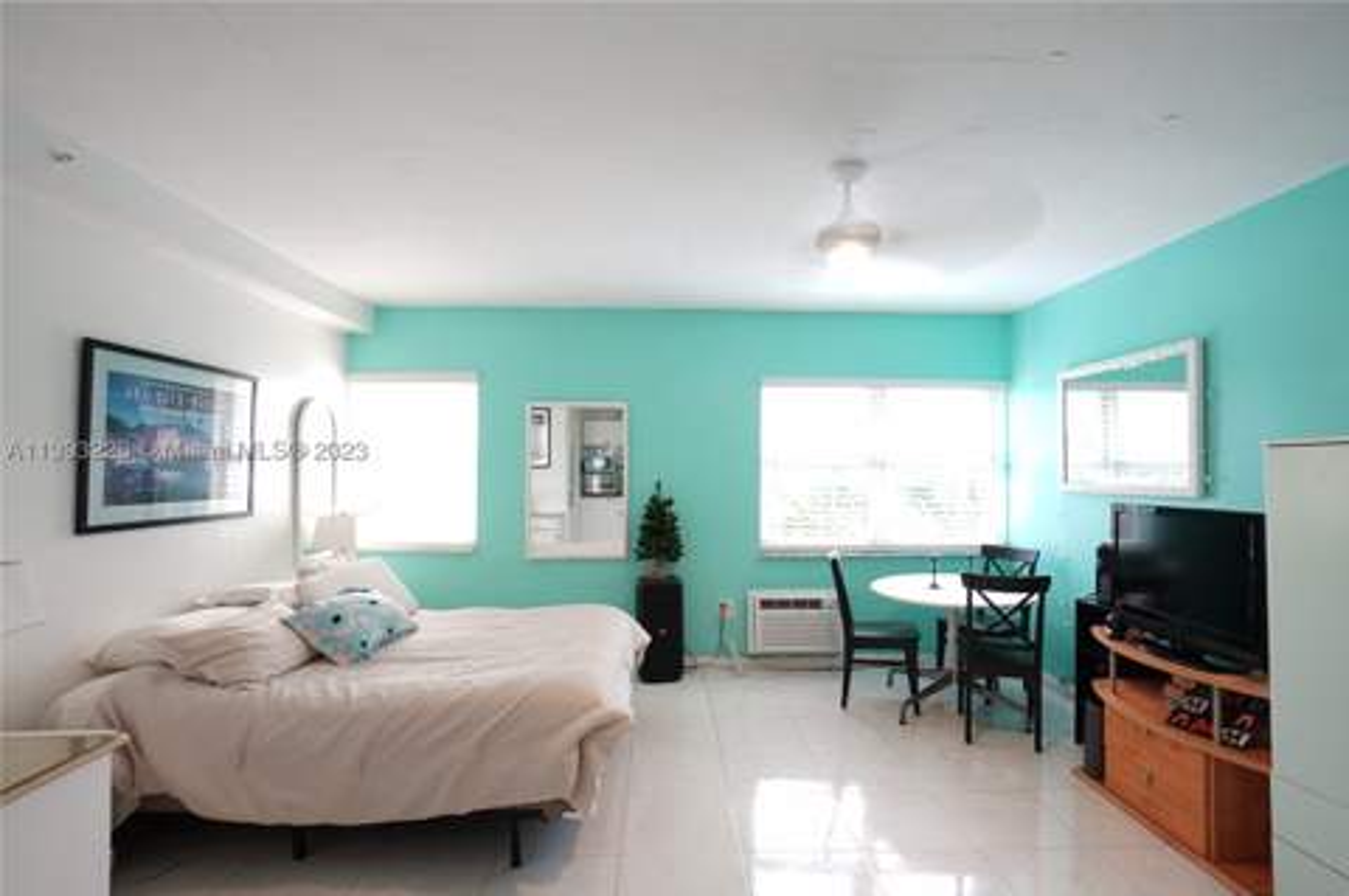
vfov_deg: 73.6
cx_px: 674
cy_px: 448
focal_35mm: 16
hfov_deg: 96.8
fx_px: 599
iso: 80
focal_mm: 11
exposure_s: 1/3
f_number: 6.3
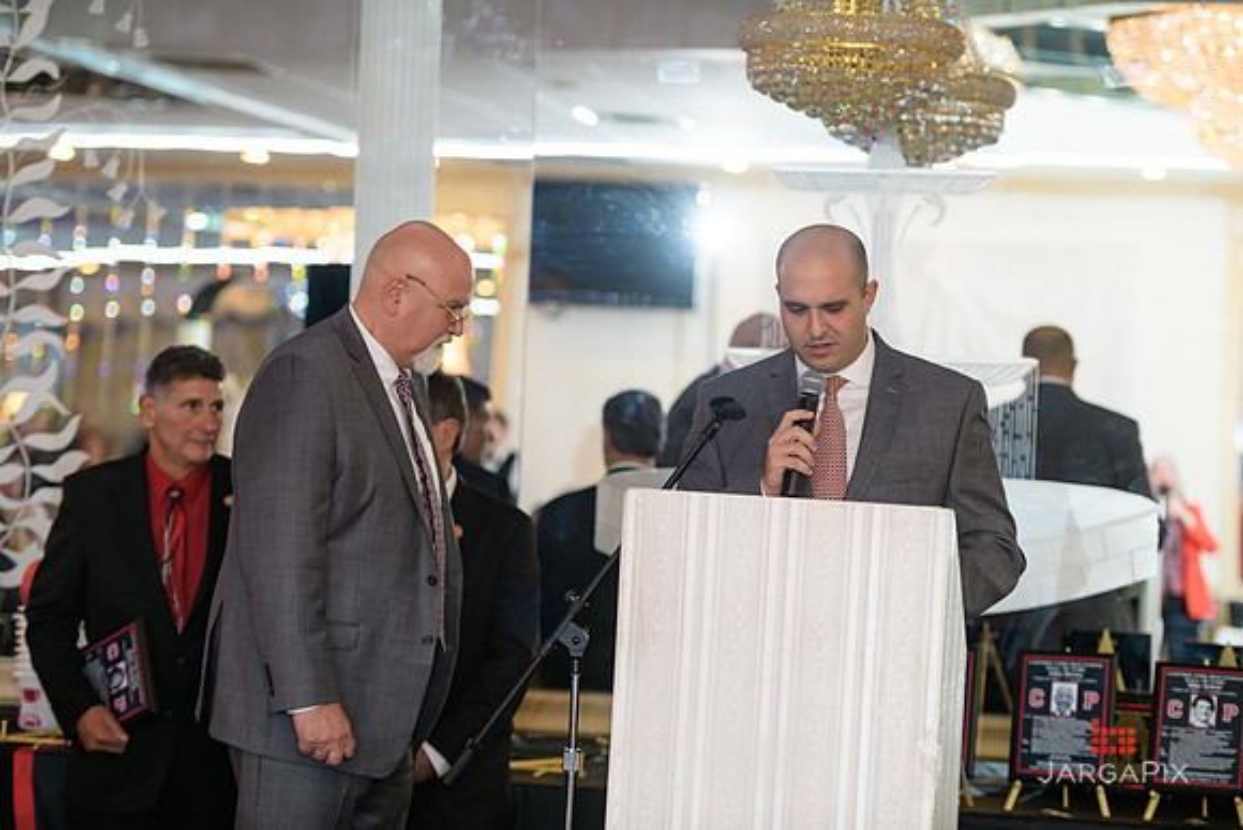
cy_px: 415
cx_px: 622
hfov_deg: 19.5
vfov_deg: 13.0
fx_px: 3626
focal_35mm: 105
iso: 1000
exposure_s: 1/125
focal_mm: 105
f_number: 3.2
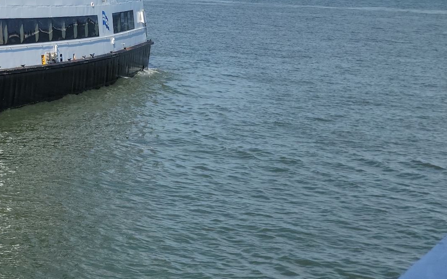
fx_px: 1011
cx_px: -173
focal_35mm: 83
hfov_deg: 21.8
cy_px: -132
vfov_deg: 14.7
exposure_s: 1/1398
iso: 25
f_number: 2
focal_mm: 5.9
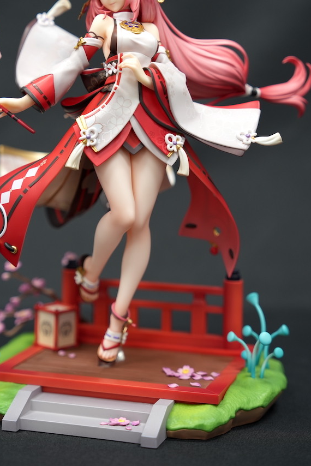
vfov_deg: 22.8
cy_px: 184
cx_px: 110
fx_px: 1152
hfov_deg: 15.3
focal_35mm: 89
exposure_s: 1/50
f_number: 2.8
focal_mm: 65
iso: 200
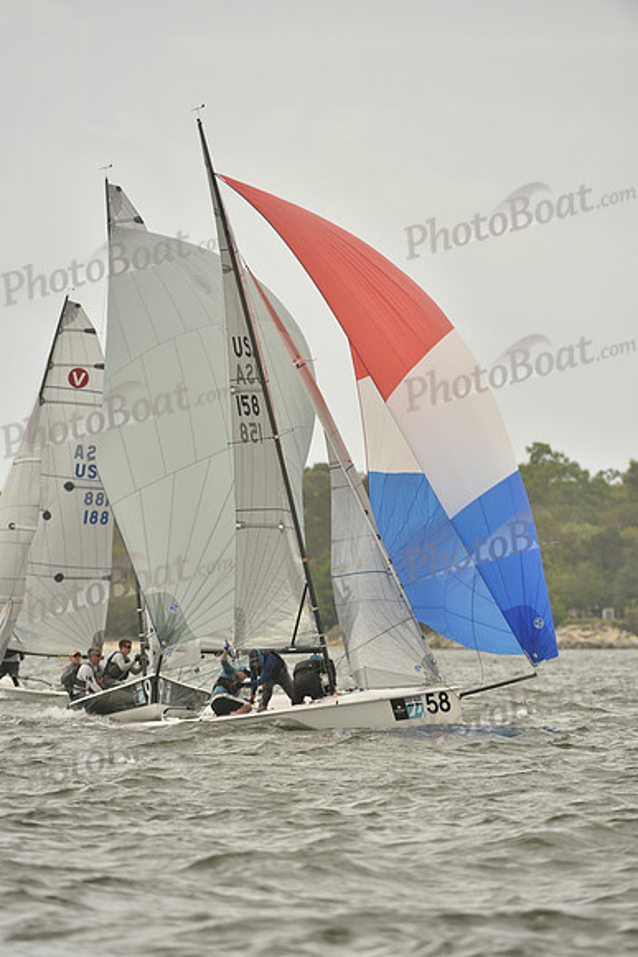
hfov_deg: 4.6
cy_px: 478
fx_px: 7970
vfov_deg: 6.9
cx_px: 319
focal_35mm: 300
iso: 320
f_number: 6.3
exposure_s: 1/1250
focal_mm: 300
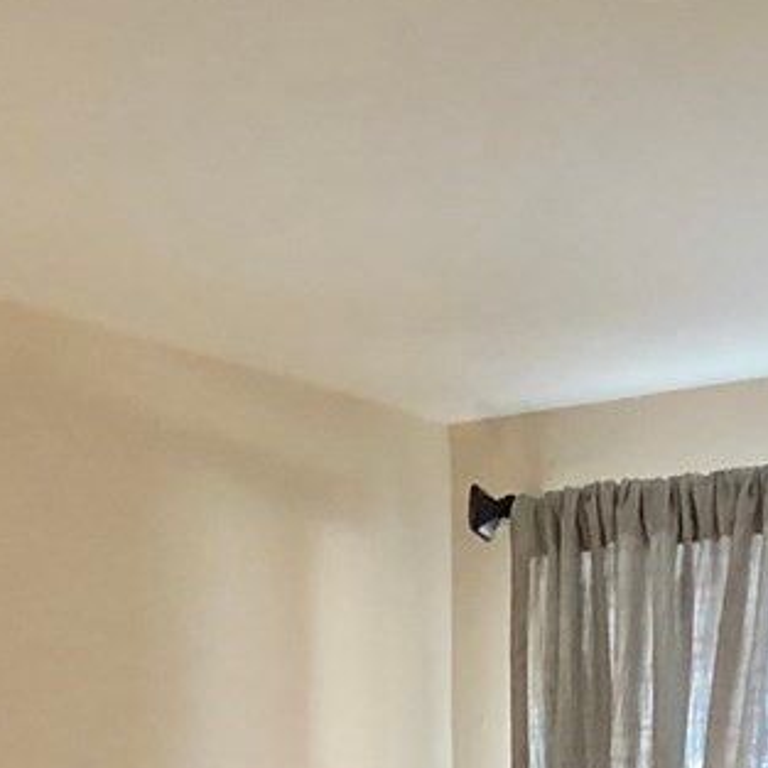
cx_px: 245
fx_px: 4066
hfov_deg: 10.8
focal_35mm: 162
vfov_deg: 9.5
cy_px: 1867
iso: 40
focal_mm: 4
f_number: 1.8
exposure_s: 1/30
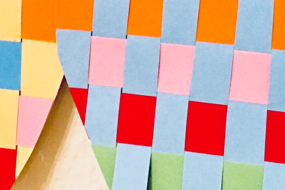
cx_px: 104
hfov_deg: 19.1
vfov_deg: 12.2
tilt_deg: -9.6
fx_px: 847
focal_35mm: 107
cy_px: -93
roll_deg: -1.3
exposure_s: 1/8
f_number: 2.2
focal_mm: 4.15
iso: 100
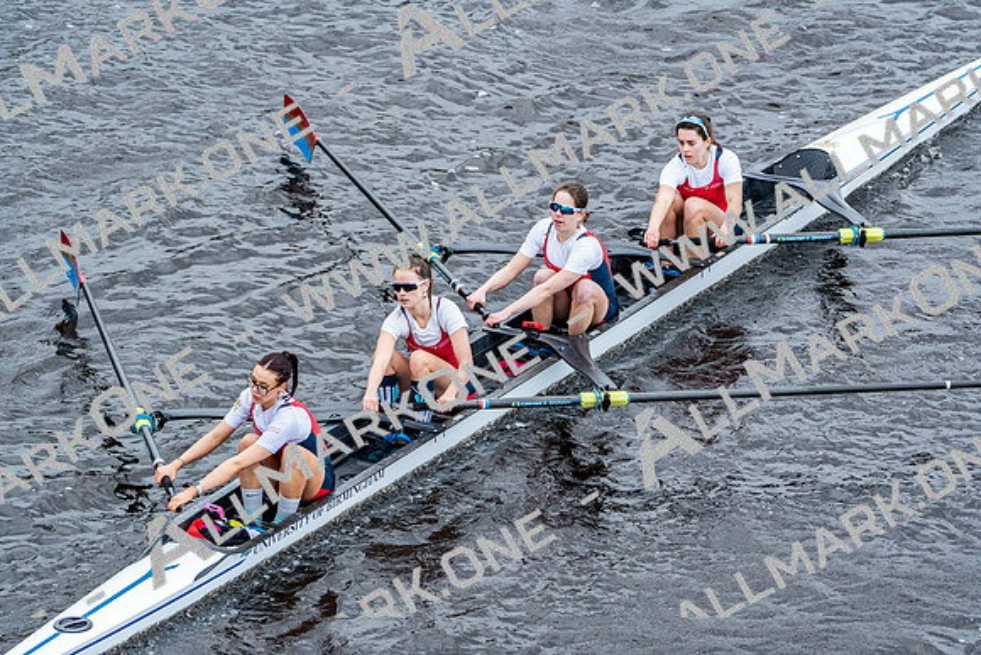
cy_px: 328
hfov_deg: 7.7
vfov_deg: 5.2
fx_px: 7250
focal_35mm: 266
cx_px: 490
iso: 2000
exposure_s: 1/1250
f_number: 5.6
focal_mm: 266
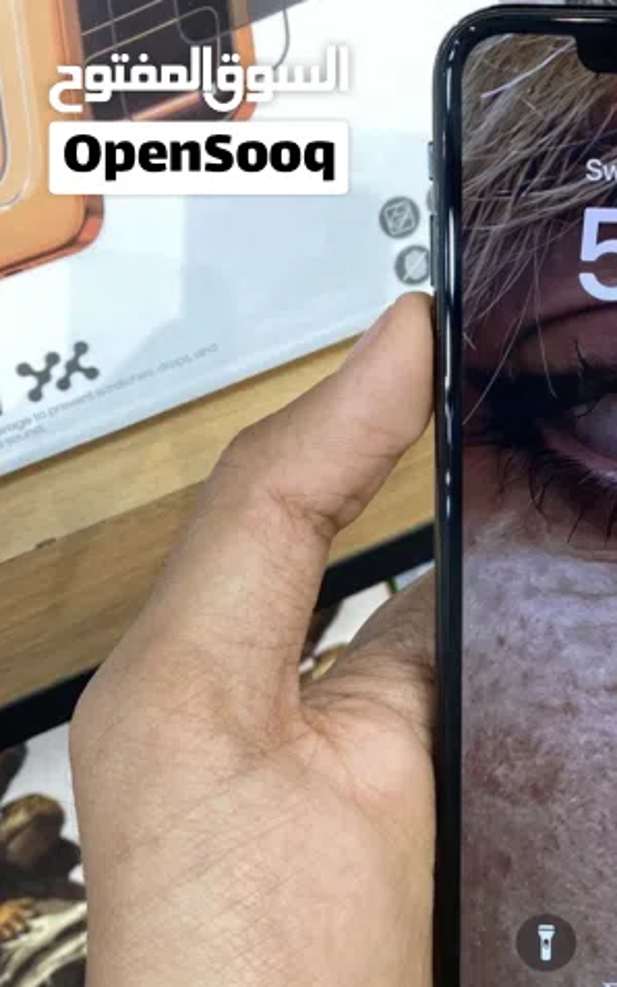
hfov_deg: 31.1
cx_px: 660
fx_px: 996
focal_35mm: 37
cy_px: 492
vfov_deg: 52.8
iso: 40
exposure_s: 1/100
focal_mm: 4.25
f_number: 1.8
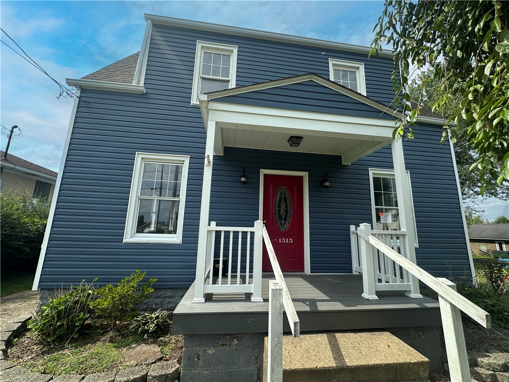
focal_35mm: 14
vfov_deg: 85.7
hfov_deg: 102.1
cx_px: 254
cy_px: 191
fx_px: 206
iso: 50
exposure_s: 1/1247
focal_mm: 2.22
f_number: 2.2
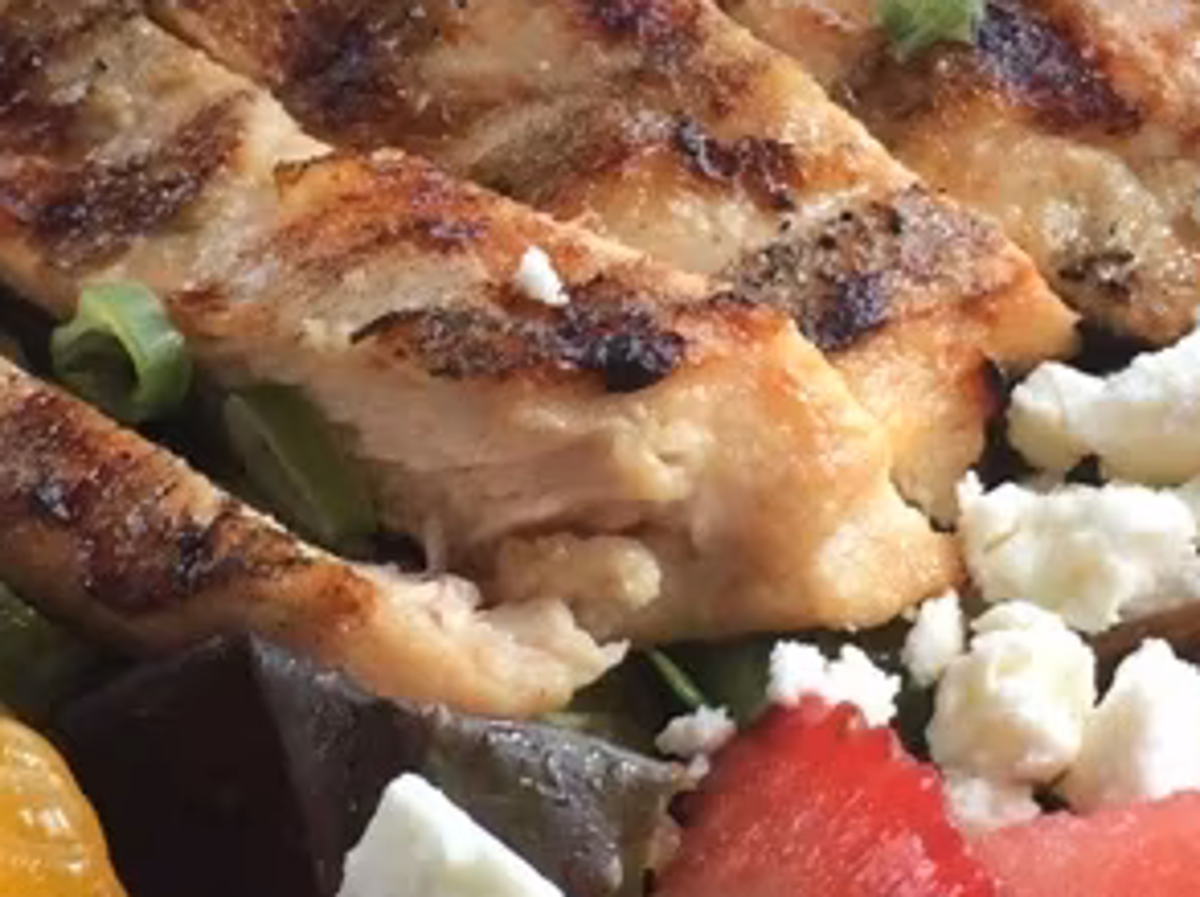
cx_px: 704
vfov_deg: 14.0
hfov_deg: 18.7
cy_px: 238
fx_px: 3635
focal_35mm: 105
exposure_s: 1/218
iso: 32
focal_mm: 4.12
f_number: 2.2
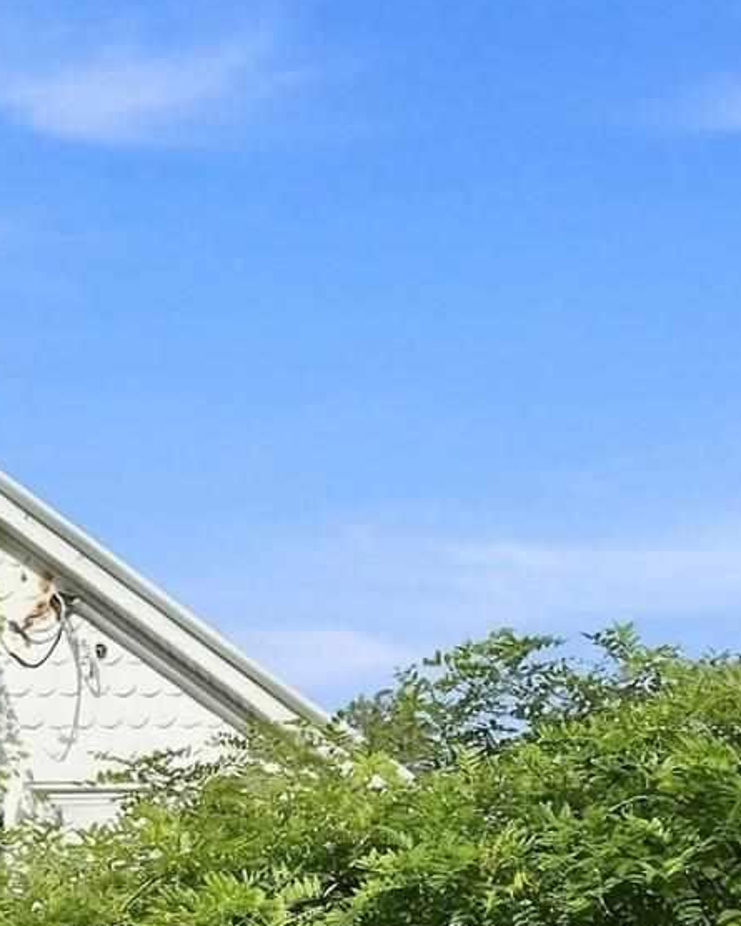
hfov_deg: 20.0
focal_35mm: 76
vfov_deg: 21.2
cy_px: 1380
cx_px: 596
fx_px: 2083
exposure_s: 1/4000
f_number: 4
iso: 800
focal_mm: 12
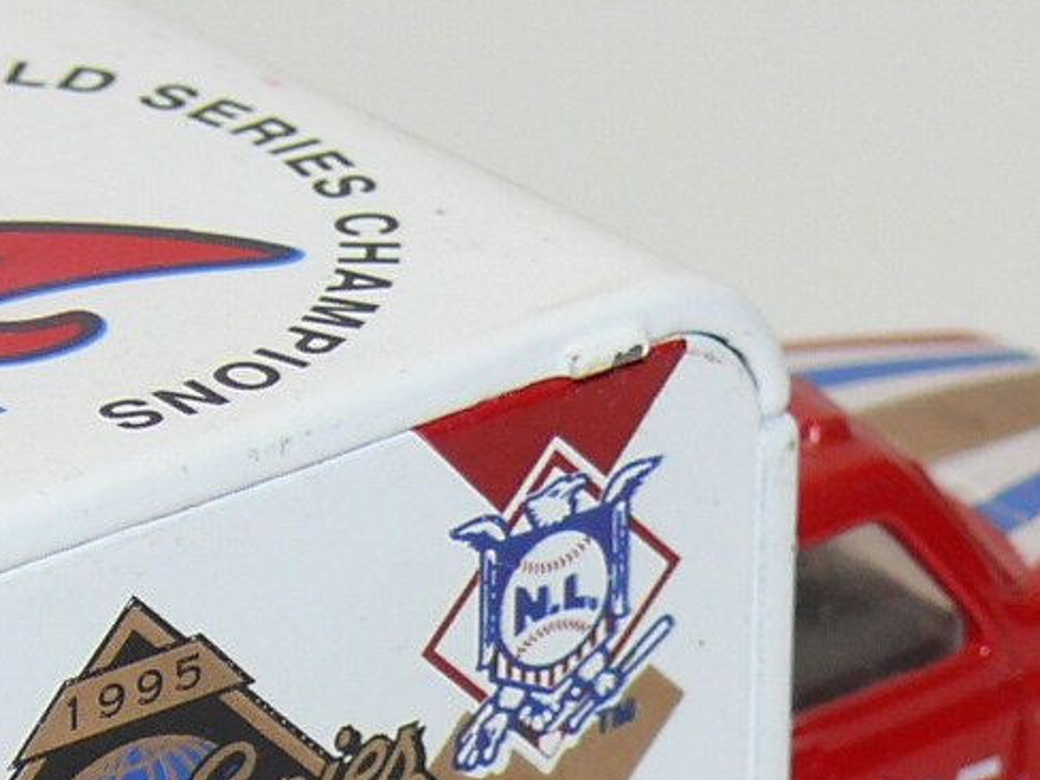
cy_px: 705
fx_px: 8773
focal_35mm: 292
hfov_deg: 6.8
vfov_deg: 5.1
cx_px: 104
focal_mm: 12.4
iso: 100
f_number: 4
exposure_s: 1/30
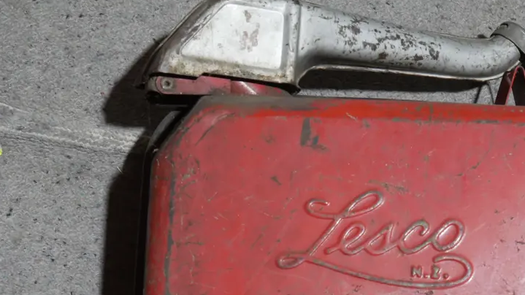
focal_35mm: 90
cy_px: 253
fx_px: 1253
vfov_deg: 13.3
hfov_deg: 23.5
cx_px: 359
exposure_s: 1/60
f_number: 7.1
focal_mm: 29
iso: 1250
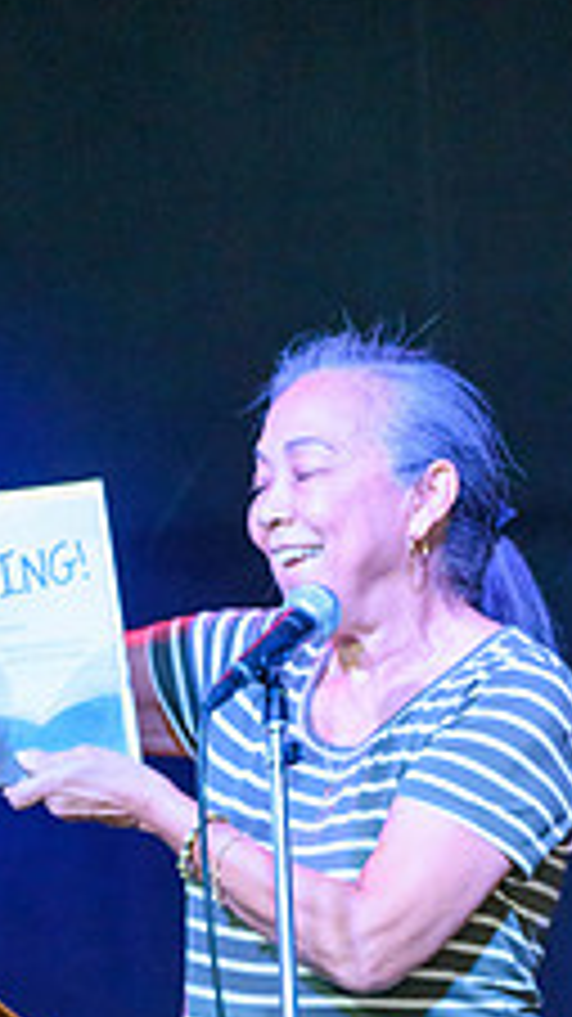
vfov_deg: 5.5
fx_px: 10551
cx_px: 126
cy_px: 976
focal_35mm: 391
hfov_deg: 3.1
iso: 3200
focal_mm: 125
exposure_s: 1/125
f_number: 4.8
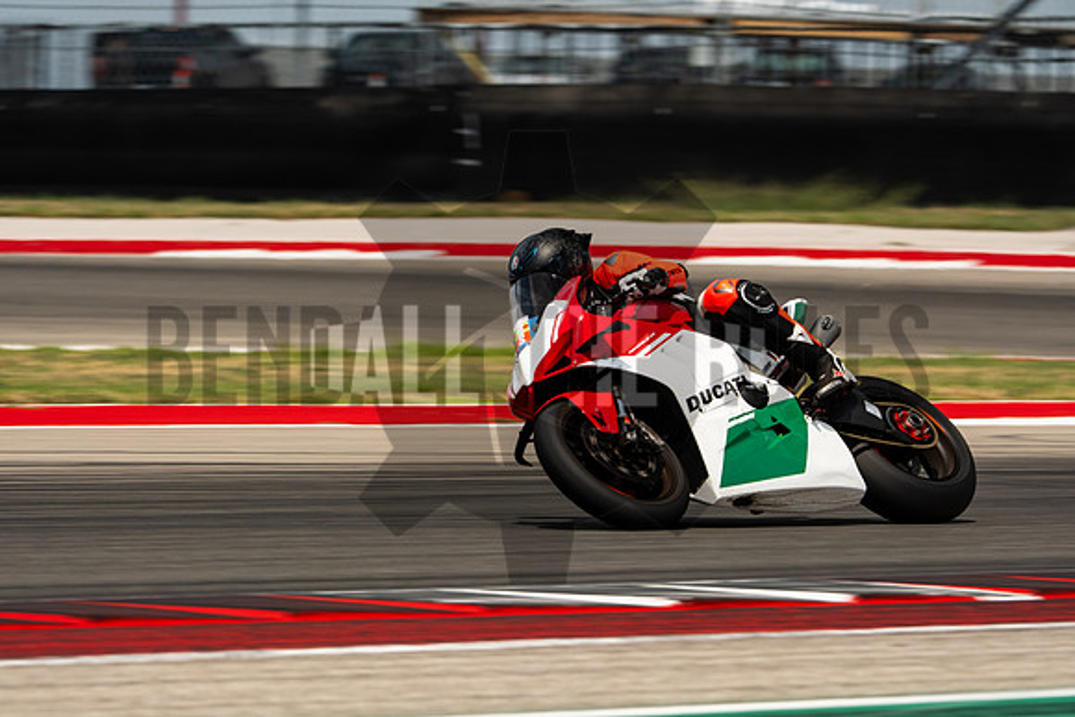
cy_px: 358
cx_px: 538
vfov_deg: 3.3
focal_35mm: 420
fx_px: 12544
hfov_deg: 4.9
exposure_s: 1/250
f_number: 7.1
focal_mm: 280
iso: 160
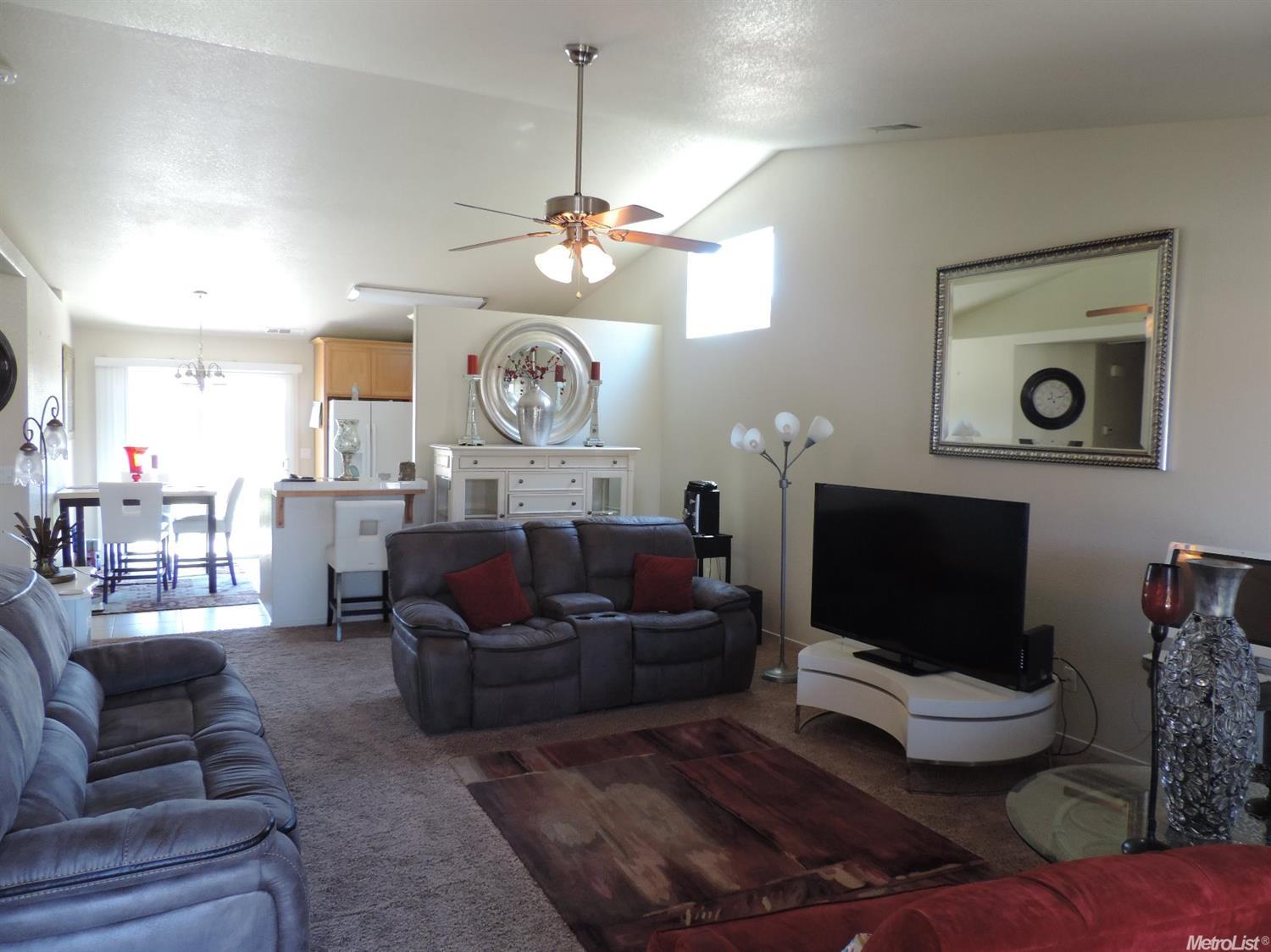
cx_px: 636
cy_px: 476
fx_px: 881
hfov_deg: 71.6
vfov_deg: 56.8
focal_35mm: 24
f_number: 3
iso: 280
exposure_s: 1/30
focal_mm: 4.3
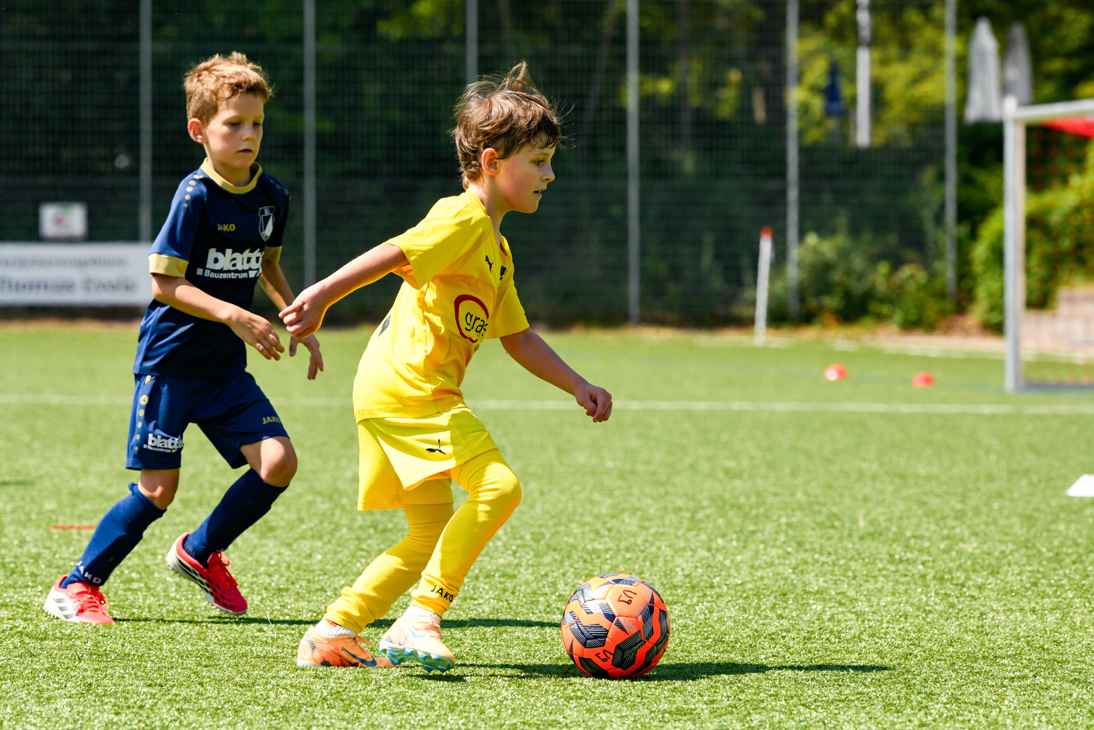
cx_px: 547
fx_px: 6077
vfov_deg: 6.9
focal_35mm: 200
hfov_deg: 10.3
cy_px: 365
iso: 1000
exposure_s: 1/2500
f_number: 7.1
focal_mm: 200
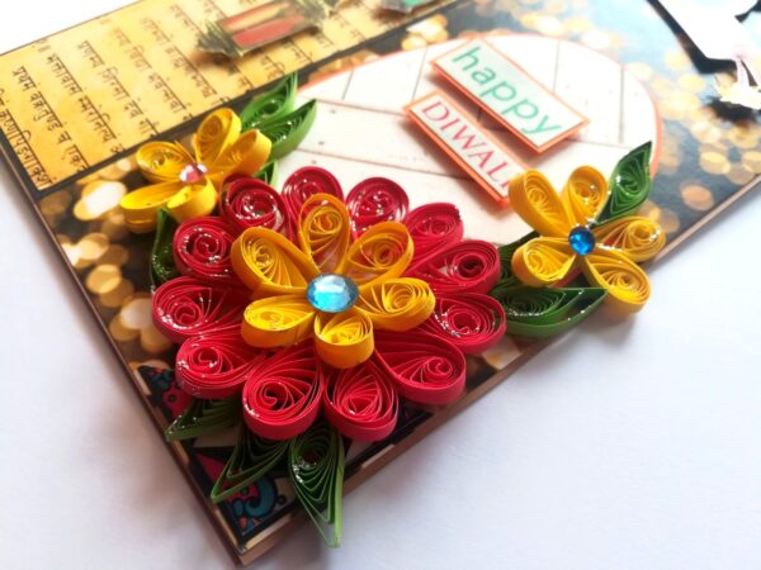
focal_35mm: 26
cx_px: 380
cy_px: 285
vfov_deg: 53.1
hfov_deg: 67.3
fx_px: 572
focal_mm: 3.83
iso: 100
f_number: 2.2
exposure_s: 1/100
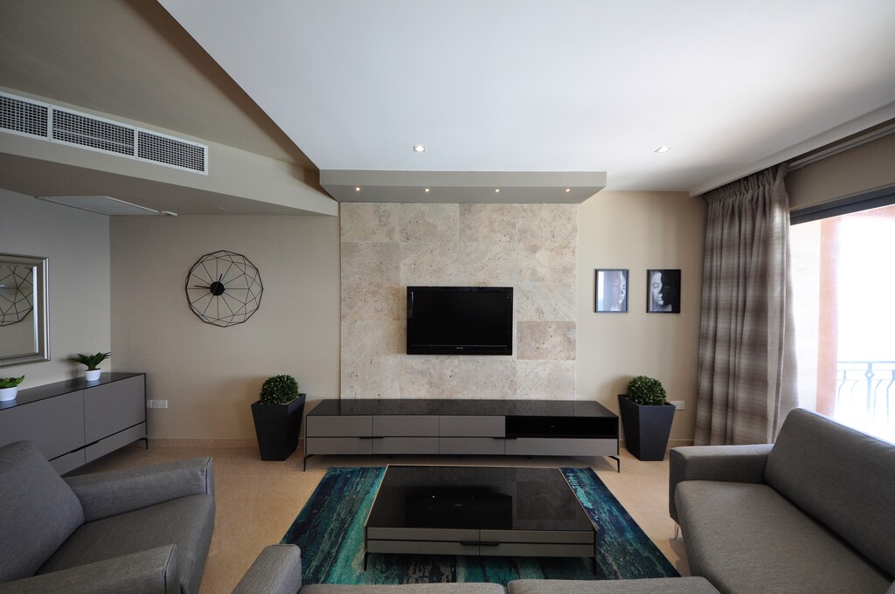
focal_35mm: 12
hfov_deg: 112.7
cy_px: 297
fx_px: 298
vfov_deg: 89.8
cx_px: 448
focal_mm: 8
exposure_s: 1/60
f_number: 4.5
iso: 640
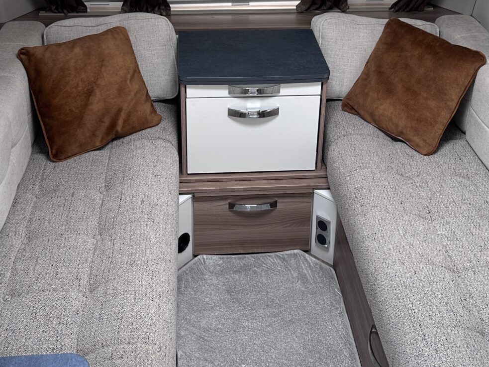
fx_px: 706
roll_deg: -1.1
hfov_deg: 38.2
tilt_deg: -25.6
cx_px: 255
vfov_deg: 28.4
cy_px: 67
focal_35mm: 50
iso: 100
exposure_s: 1/121
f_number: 1.78
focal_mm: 6.86
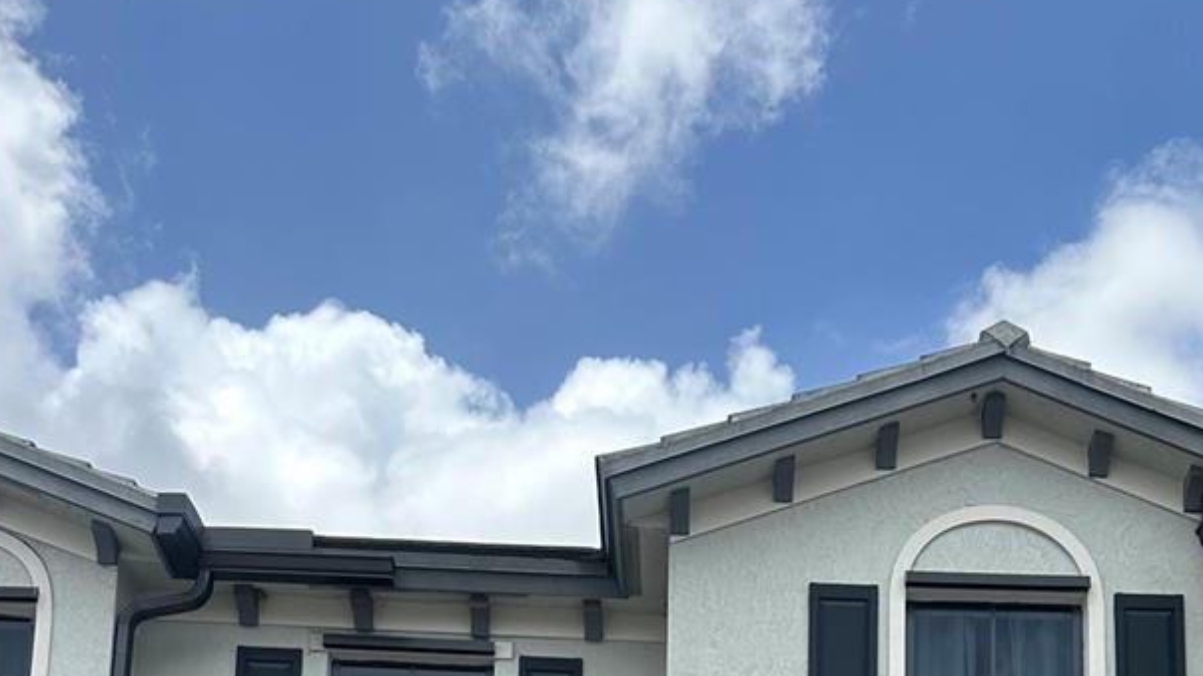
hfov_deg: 39.6
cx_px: 744
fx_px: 1659
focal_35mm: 52
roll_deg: -1.0
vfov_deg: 18.9
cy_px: 1137
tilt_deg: +11.4
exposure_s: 1/3597
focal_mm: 6.86
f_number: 1.78
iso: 80
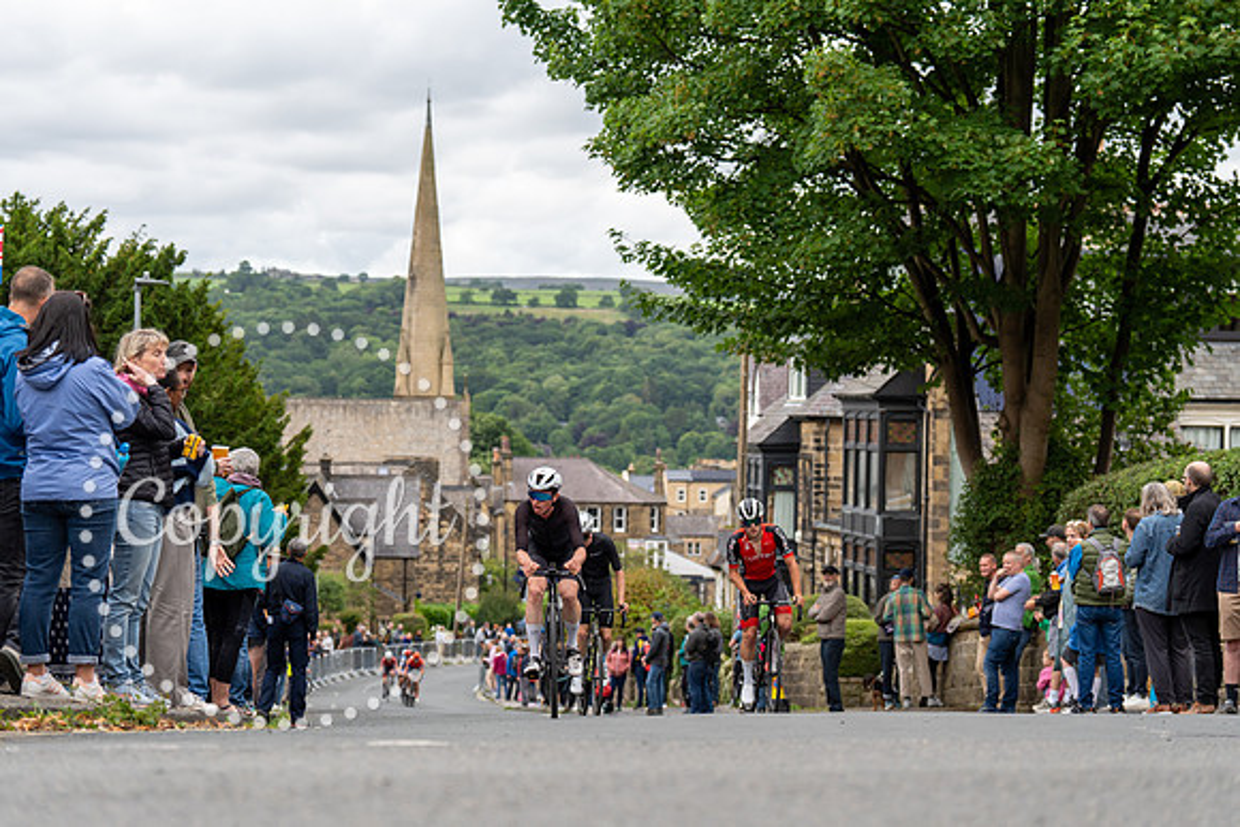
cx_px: 620
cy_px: 414
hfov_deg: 27.3
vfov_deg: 18.4
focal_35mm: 74
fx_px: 2549
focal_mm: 74
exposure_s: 1/800
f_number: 3.5
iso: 400
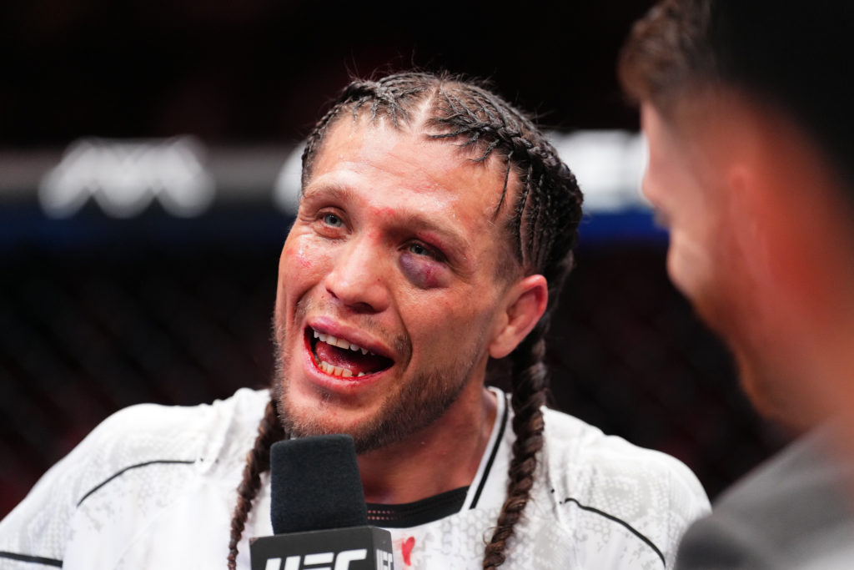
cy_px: 285
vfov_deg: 6.9
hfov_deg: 10.3
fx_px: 4745
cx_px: 427
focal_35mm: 200
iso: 4000
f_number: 3.2
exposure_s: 1/1600
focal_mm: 200
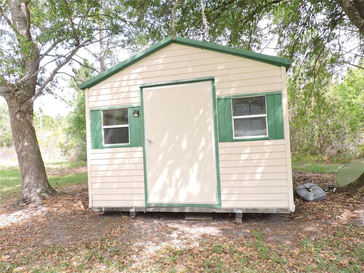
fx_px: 252
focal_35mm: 24
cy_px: 136
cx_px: 182
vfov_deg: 56.8
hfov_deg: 71.6
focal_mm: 4.3
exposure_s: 1/160
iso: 100
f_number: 3
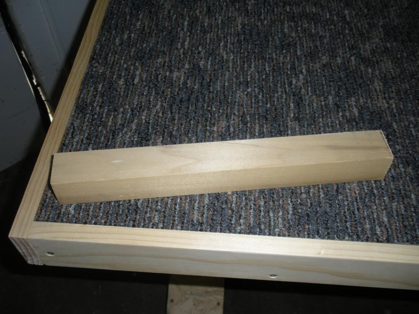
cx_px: 210
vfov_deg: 39.7
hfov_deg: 51.4
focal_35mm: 36
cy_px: 157
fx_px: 436
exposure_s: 1/60
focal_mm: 6.3
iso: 64
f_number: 3.5
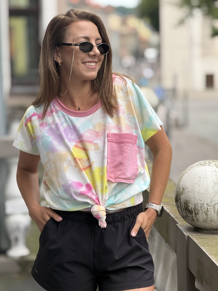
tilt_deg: -5.0
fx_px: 1008
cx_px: 109
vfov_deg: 16.4
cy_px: 146
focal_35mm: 120
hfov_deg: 12.3
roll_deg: +0.9
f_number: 2.8
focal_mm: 15.66
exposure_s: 1/558
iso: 64
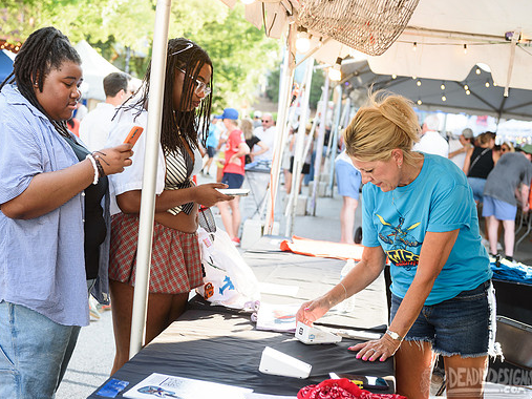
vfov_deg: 26.5
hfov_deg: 34.9
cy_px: 201
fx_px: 845
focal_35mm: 55
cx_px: 240
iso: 250
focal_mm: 50
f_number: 5
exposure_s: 1/160
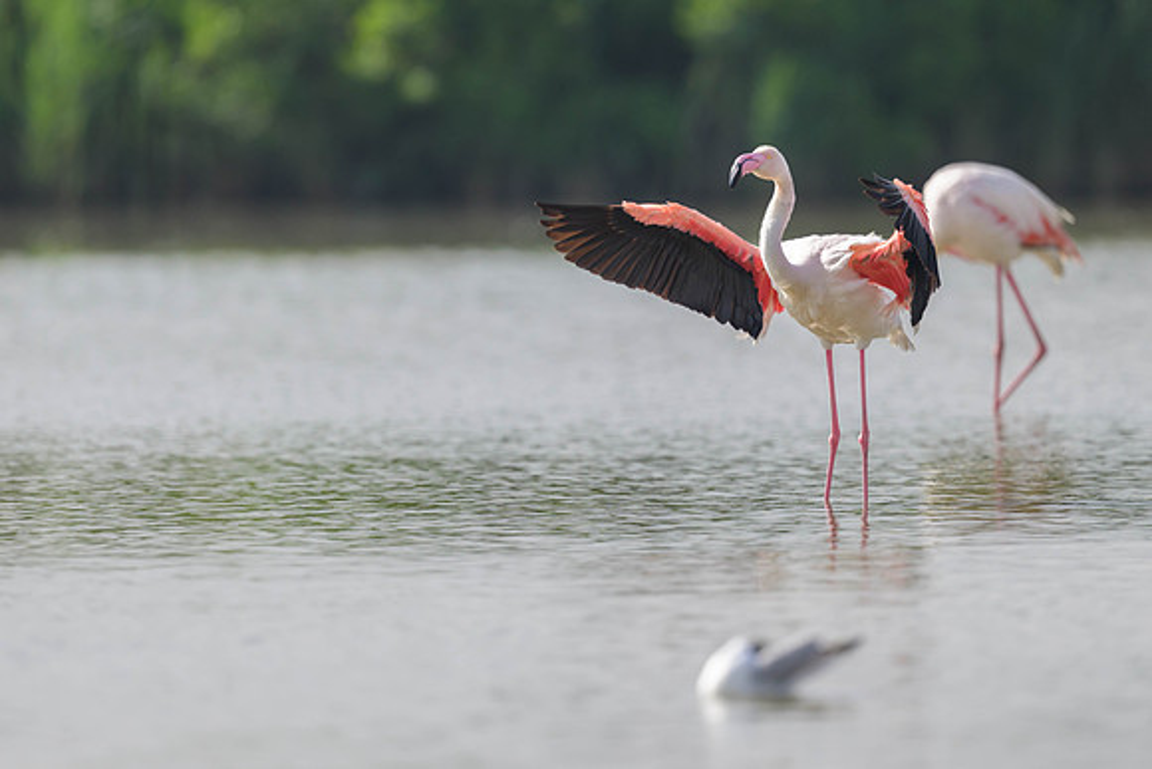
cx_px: 588
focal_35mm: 662
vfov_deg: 2.1
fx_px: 21184
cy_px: 270
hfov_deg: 3.1
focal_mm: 400
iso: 280
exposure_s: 1/4000
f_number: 2.8
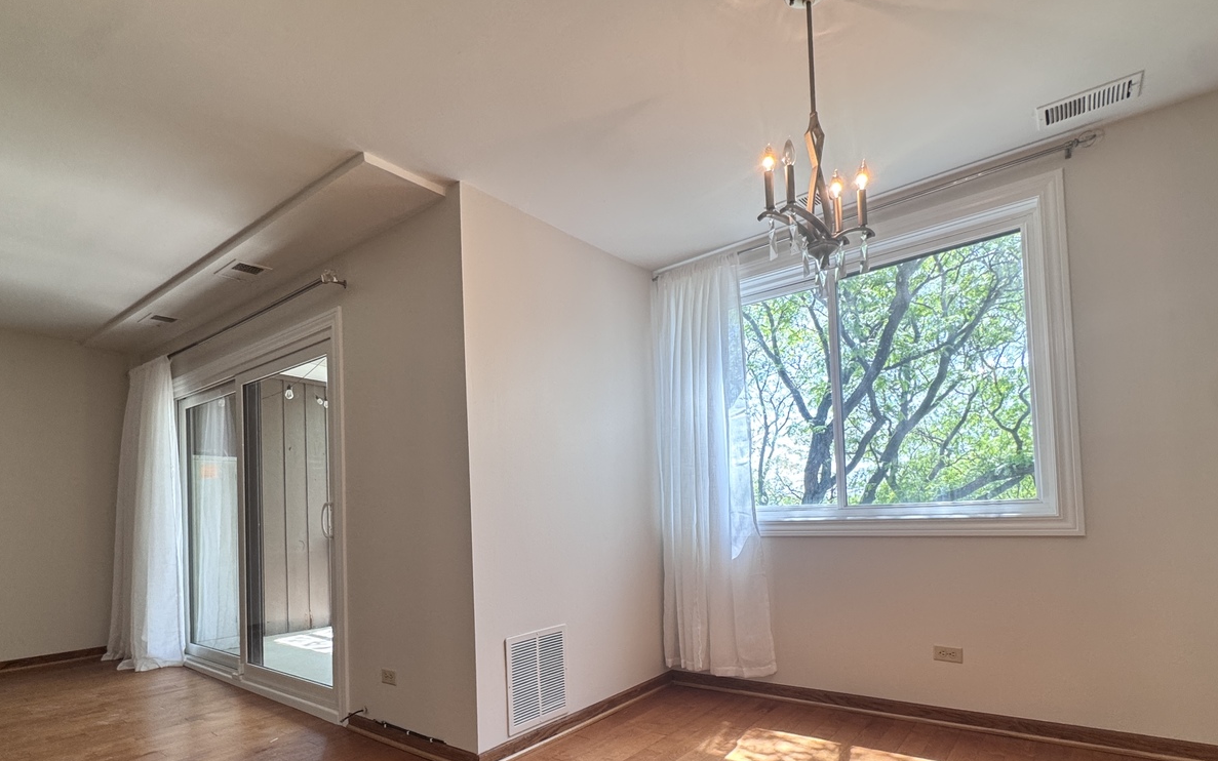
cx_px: 568
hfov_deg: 91.0
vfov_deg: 62.1
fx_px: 598
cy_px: 549
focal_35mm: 18
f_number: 2.2
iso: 200
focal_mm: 2.22
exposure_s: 1/120
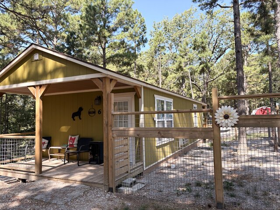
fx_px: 210
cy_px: 105
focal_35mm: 26
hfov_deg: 67.3
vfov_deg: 53.1
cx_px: 140
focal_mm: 5.96
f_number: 1.6
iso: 50
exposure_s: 1/635
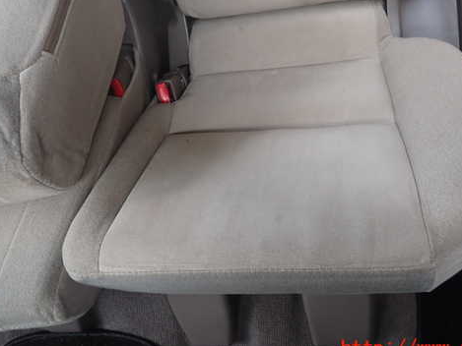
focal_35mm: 32
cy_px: 141
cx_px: 268
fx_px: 427
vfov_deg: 44.0
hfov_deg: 56.5
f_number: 2
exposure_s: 1/60
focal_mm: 4.5
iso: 100
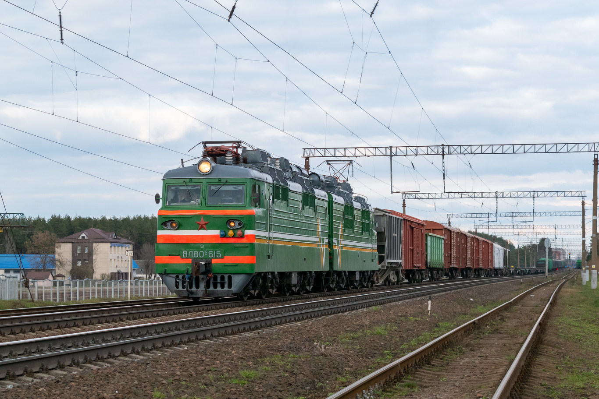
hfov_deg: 28.1
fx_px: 1198
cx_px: 300
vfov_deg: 18.9
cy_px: 200
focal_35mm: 72
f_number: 5.3
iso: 800
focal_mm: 48
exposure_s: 1/800
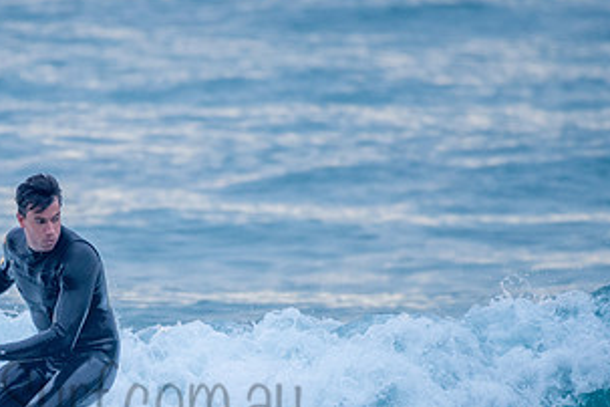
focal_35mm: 1173
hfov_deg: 1.8
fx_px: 19874
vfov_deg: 1.2
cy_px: 382
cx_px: 89
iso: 500
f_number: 5.6
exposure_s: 1/640
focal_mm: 500
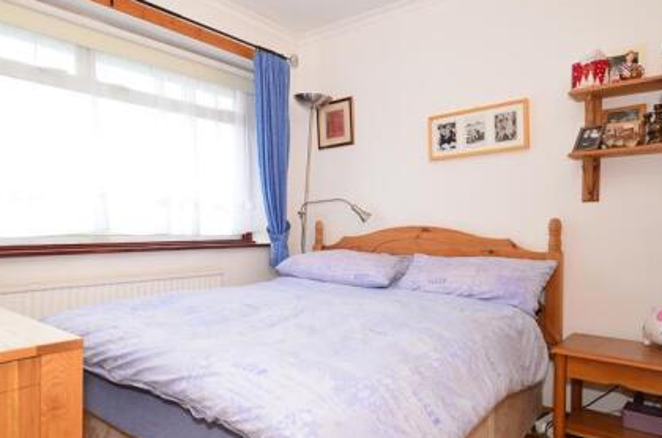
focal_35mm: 26
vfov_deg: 49.7
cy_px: 230
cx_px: 268
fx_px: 473
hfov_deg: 69.3
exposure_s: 1/10
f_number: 5
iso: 200
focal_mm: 11
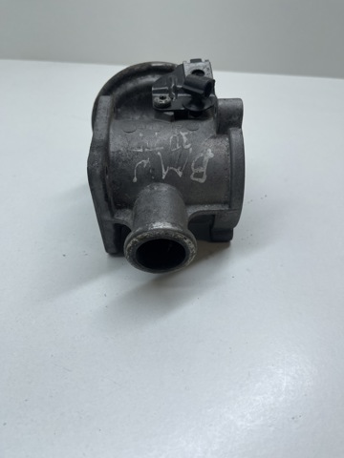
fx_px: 331
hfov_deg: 54.9
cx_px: 172
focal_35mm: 25
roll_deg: -4.9
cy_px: 229
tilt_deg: -40.3
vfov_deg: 69.4
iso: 32
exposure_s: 1/969
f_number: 1.6
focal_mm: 5.1
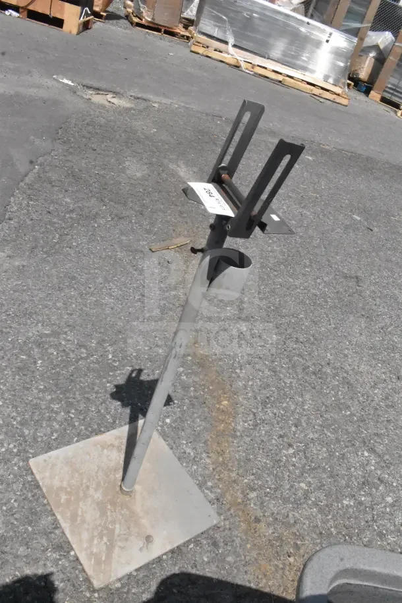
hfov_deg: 43.6
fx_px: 502
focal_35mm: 30
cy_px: 302
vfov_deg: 61.9
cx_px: 201
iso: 6400
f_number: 22
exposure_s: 1/4000
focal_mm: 20
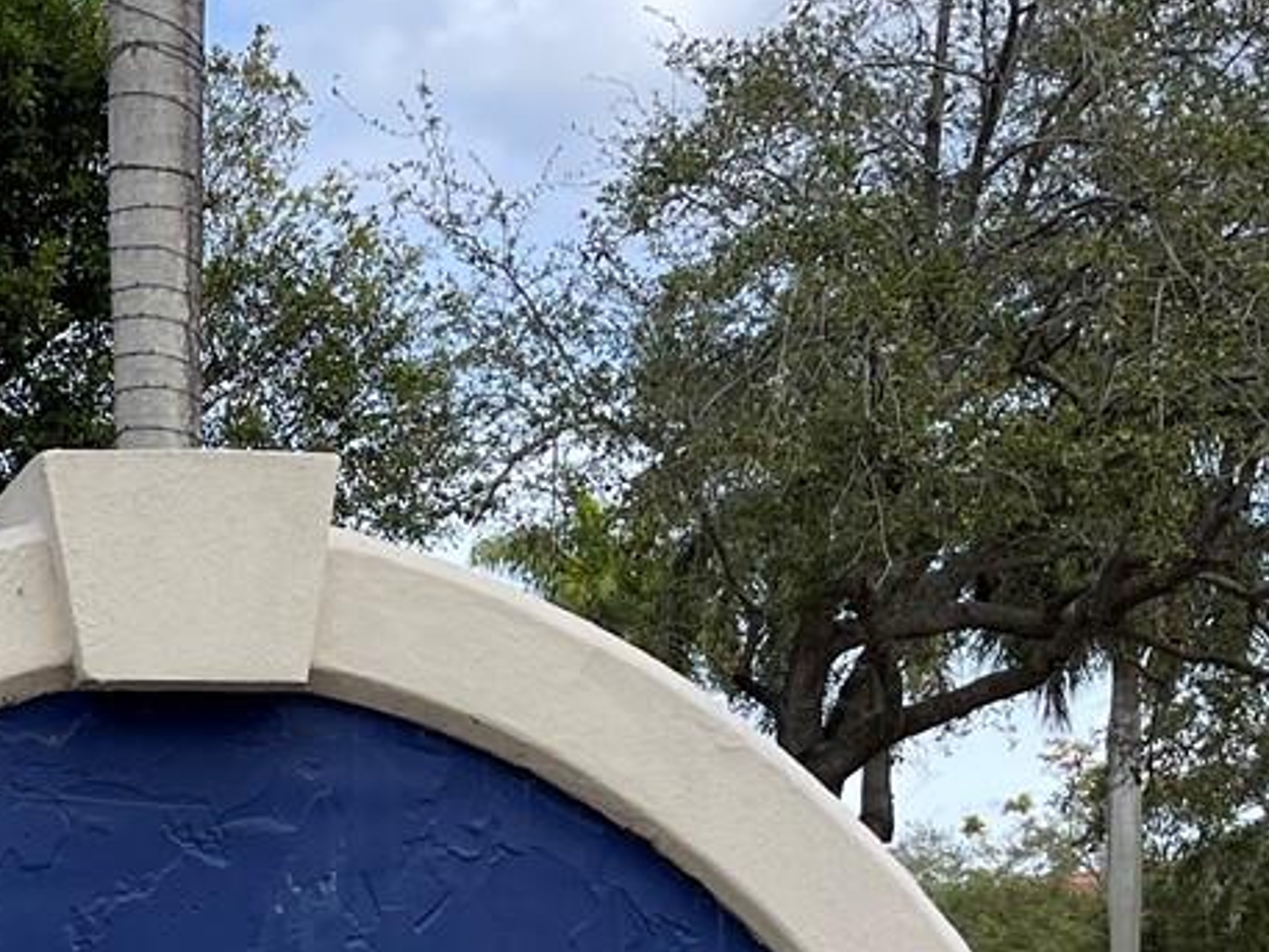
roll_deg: -0.1
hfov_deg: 21.1
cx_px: 158
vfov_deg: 15.3
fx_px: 3337
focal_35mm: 91
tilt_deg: -2.8
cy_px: 1335
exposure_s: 1/1618
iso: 32
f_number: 1.6
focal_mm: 5.1
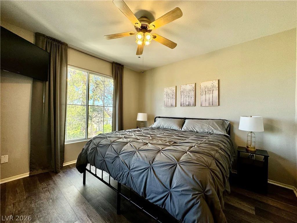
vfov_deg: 85.7
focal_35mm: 14
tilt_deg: +0.0
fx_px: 120
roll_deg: -1.2
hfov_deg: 102.1
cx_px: 148
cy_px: 112
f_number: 2.2
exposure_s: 1/99
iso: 125
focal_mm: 2.22
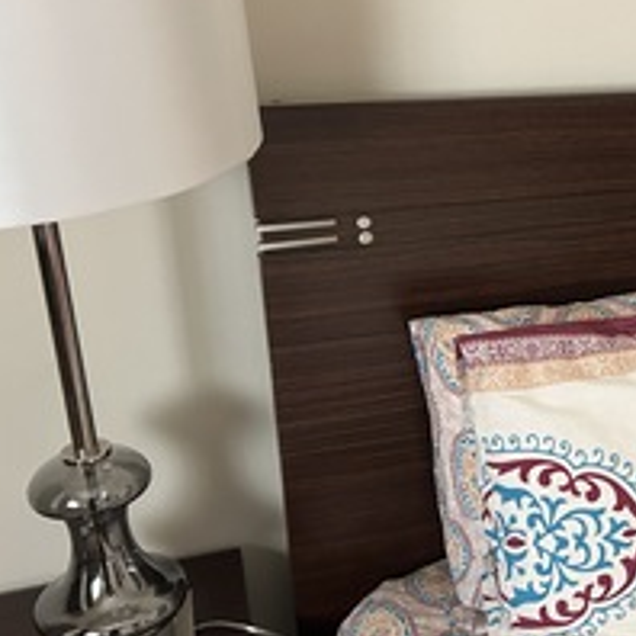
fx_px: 1102
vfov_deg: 32.2
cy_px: 271
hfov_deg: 28.8
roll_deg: -2.8
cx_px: 721
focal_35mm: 53
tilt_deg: -20.4
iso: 500
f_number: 1.5
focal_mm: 5.7
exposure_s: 1/60
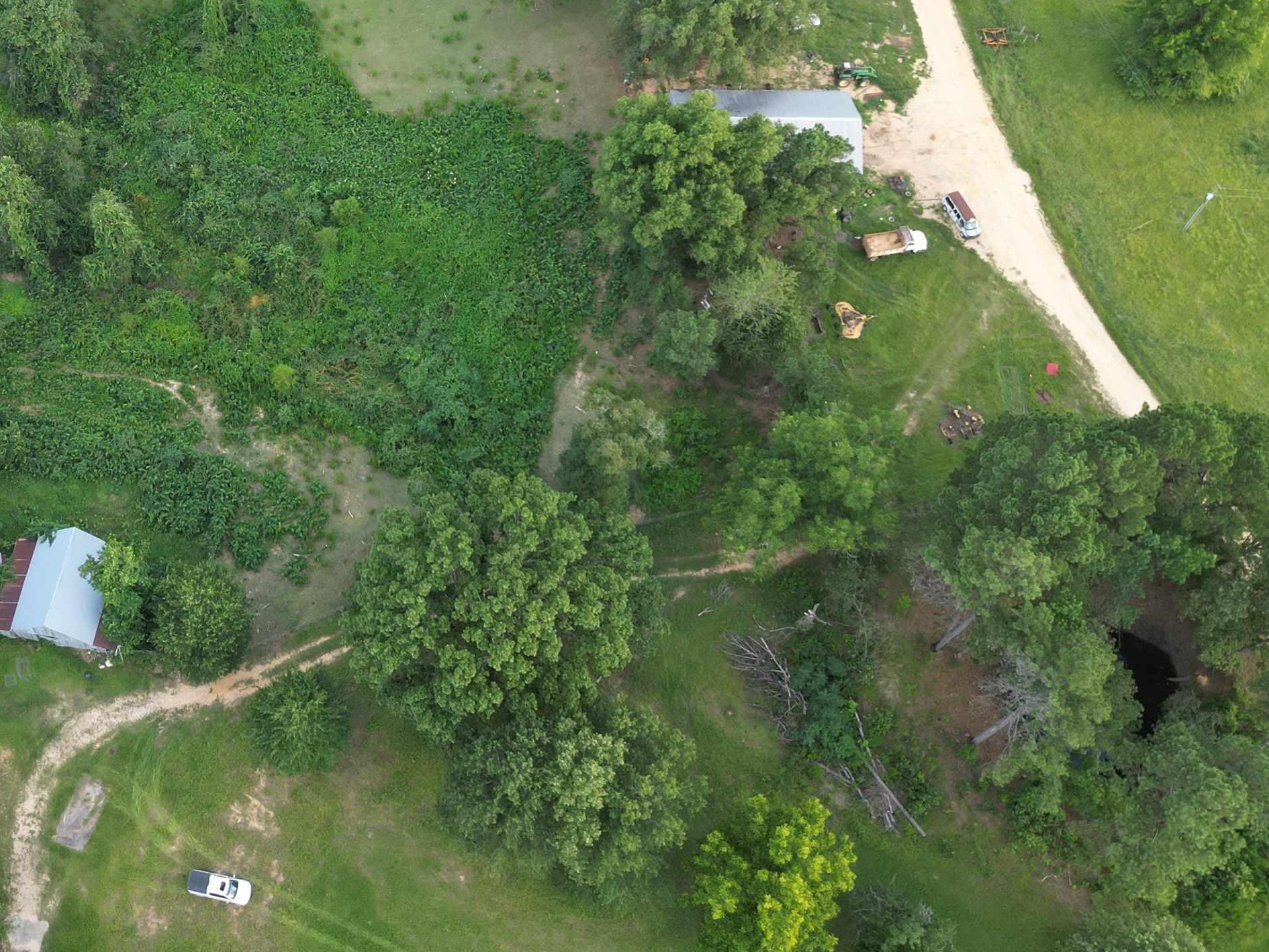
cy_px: 277
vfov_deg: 36.2
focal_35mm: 39
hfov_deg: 46.5
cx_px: 351
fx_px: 1430
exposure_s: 1/125
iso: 100
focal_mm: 6.72
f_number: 1.7
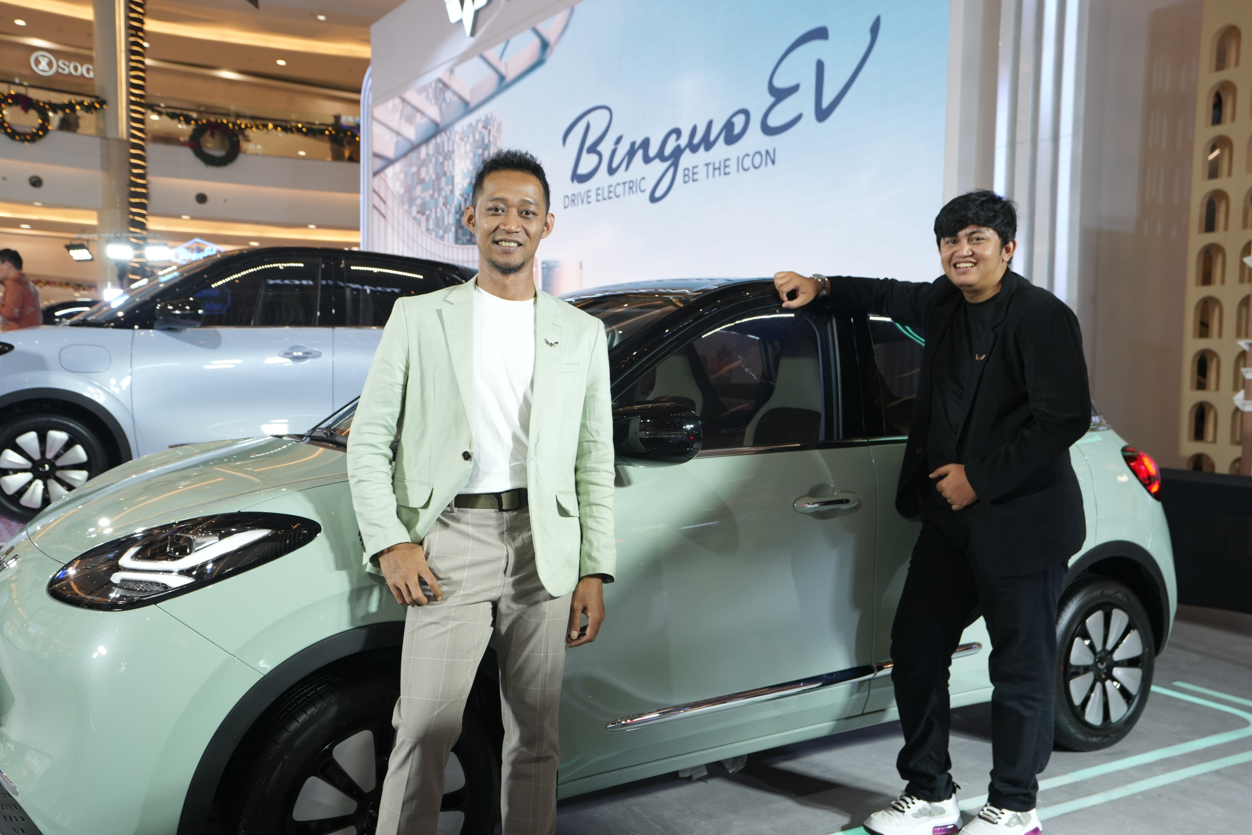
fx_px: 1148
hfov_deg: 57.2
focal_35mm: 33
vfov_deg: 40.0
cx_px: 626
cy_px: 418
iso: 800
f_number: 4.5
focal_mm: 33
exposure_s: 1/125
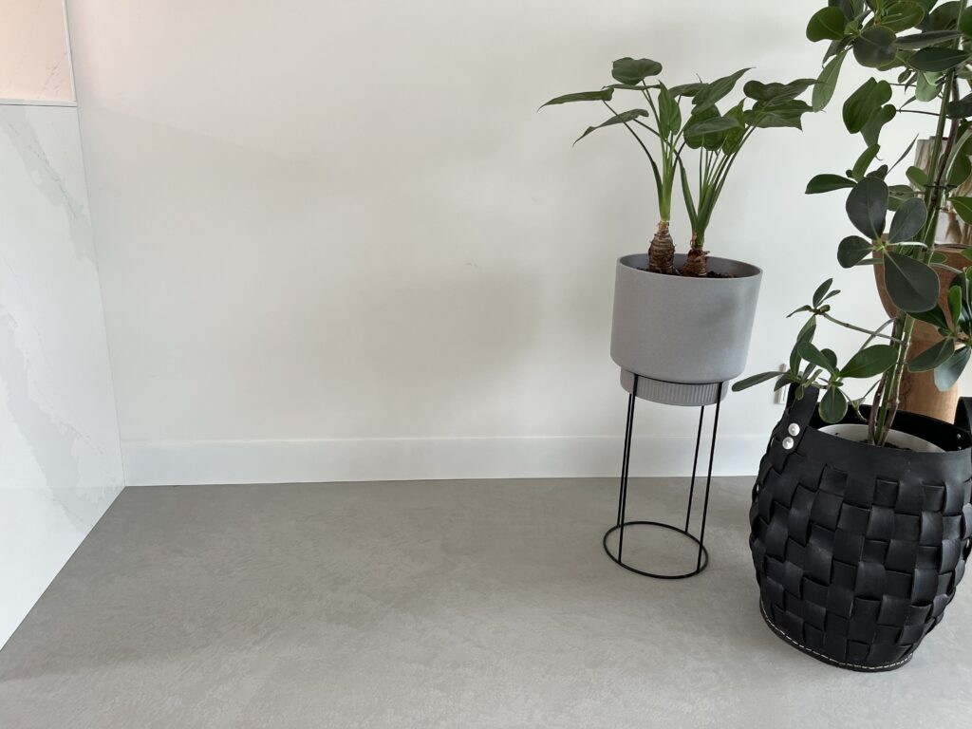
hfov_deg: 67.3
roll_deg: -2.4
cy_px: 364
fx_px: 730
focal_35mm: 26
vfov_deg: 53.1
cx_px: 486
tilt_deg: -17.9
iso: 125
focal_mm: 5.1
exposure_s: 1/100
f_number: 1.6
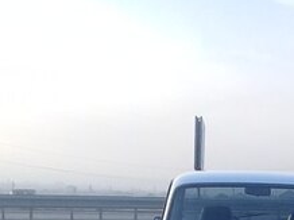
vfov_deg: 14.6
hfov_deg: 20.4
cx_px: 271
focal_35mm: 94
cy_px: 329
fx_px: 797
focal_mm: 3.3
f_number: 2.2
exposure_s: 1/327
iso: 50
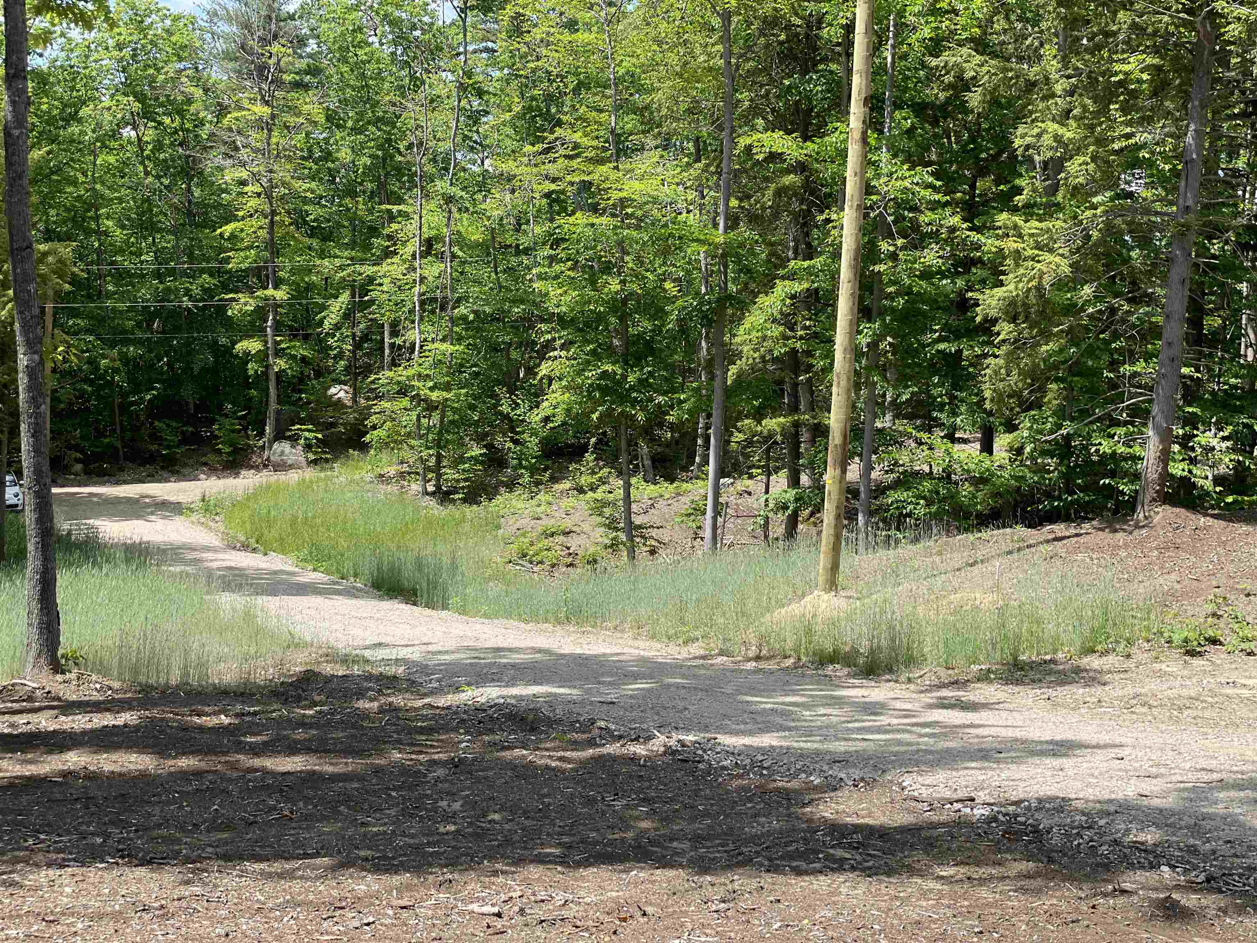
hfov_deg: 36.8
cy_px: 472
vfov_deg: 28.0
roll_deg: -3.8
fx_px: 1888
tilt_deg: -2.3
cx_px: 628
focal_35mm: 52
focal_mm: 6
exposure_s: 1/1065
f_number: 2
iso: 32
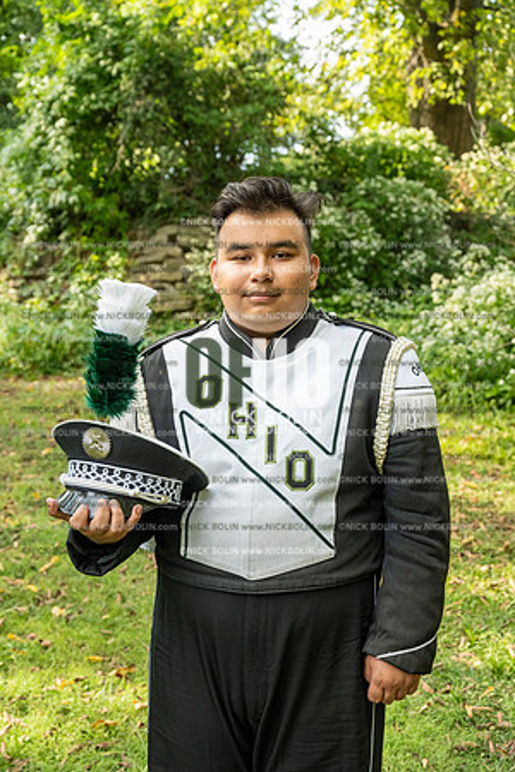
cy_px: 386
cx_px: 258
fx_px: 1073
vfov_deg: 39.6
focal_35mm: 50
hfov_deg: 27.0
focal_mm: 50
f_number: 5.6
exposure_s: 1/640
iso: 1000
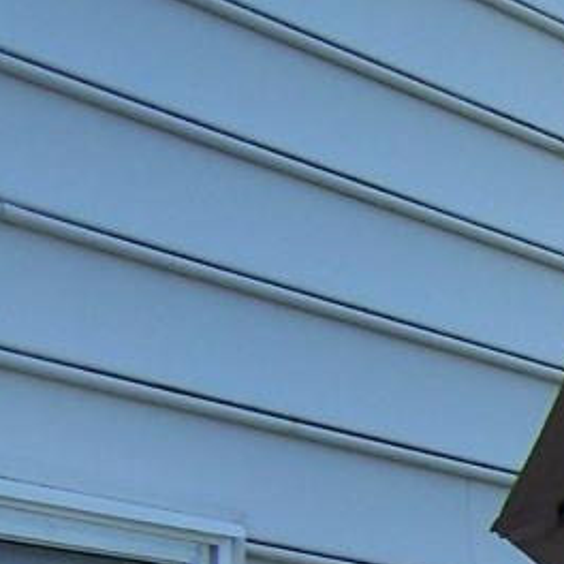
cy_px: 1049
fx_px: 3373
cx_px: 1485
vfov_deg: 9.1
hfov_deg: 8.5
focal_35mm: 183
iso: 64
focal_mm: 6.3
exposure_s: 1/320
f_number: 2.8
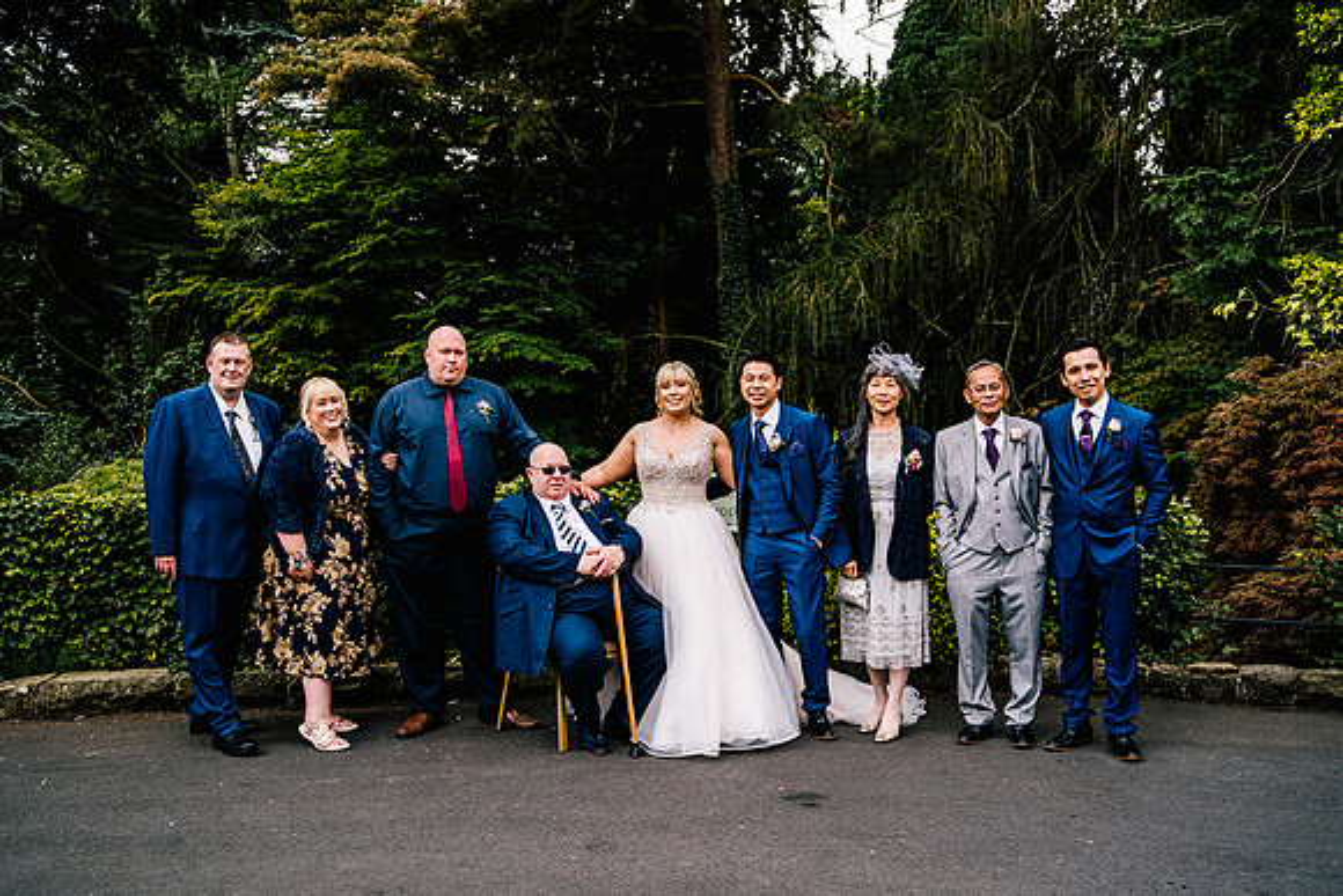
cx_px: 672
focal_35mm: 35
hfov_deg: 53.9
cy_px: 448
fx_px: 1320
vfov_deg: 37.5
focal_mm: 35
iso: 250
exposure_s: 1/500
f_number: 4
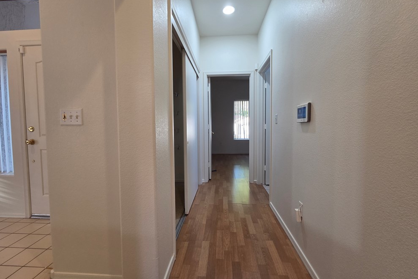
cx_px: 210
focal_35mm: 14
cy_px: 133
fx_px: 163
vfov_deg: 81.1
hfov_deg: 104.3
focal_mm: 2.2
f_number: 2.2
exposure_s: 1/120
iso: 250
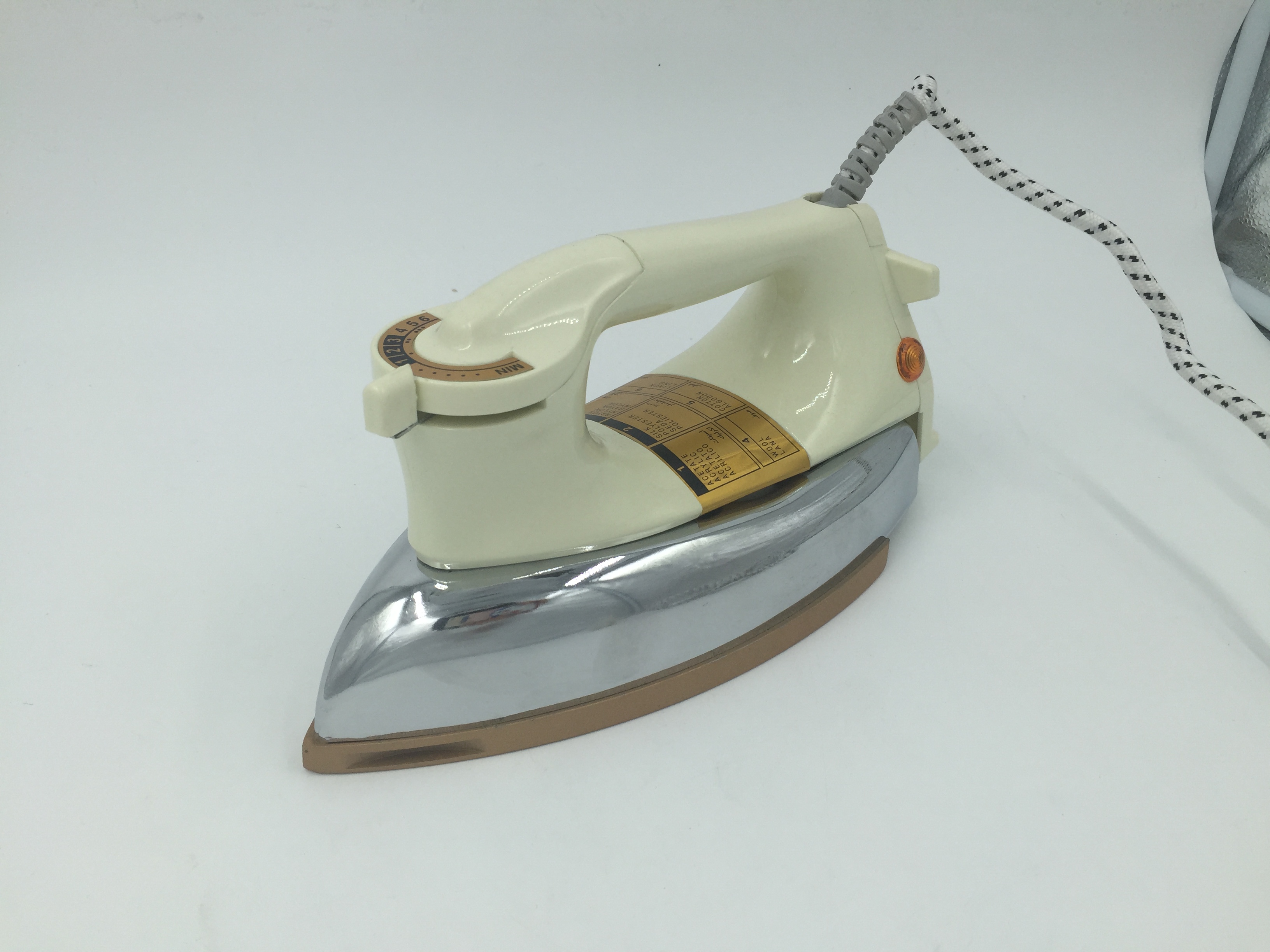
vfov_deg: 48.2
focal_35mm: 29
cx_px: 635
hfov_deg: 61.7
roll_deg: -2.4
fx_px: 1064
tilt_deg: -33.5
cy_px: 476
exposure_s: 1/388
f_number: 2.2
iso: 32
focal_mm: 4.15
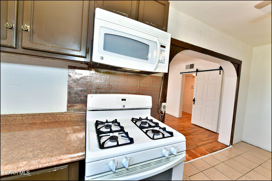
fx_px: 106
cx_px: 136
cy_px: 90
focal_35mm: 14
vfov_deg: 81.2
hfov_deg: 104.3
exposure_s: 1/30
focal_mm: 14
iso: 800
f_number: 8
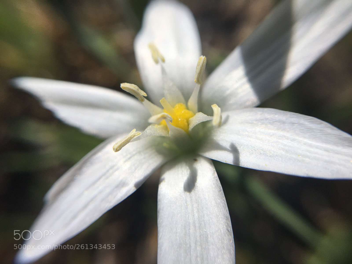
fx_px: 295
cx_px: 176
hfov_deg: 61.7
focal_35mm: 29
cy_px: 132
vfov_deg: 48.2
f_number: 2.2
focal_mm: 4.15
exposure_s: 1/3846
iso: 25
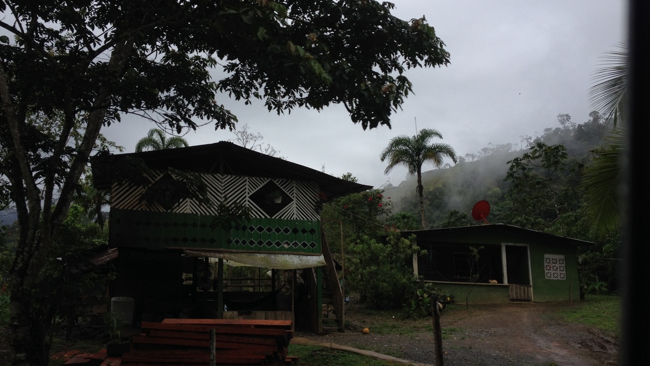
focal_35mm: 39
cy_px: 160
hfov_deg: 51.6
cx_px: 320
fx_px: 672
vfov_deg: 30.4
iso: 50
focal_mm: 4.28
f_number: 2.4
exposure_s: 1/986
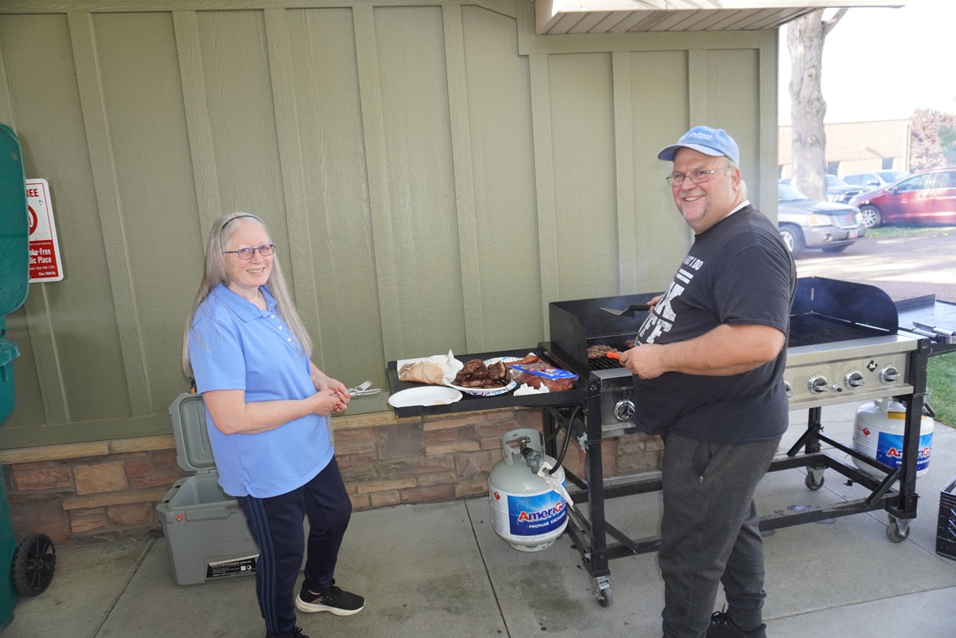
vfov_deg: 53.1
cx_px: 478
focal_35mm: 24
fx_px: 637
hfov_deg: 73.7
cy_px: 319
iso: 320
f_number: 4
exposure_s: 1/160
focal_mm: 16
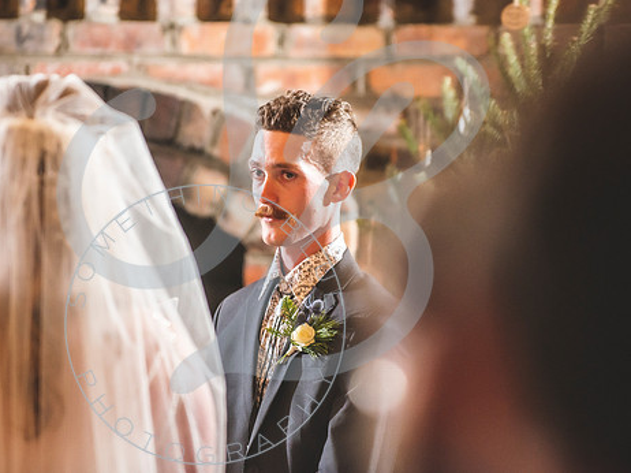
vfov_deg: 5.4
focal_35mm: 275
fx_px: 5010
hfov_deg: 7.2
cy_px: 188
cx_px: 316
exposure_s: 1/200
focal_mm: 200
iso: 1000
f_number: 2.8
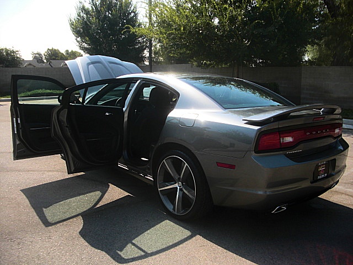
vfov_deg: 39.7
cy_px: 132
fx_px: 367
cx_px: 176
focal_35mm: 36
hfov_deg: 51.4
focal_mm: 6.3
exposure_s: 1/800
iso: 50
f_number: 2.8
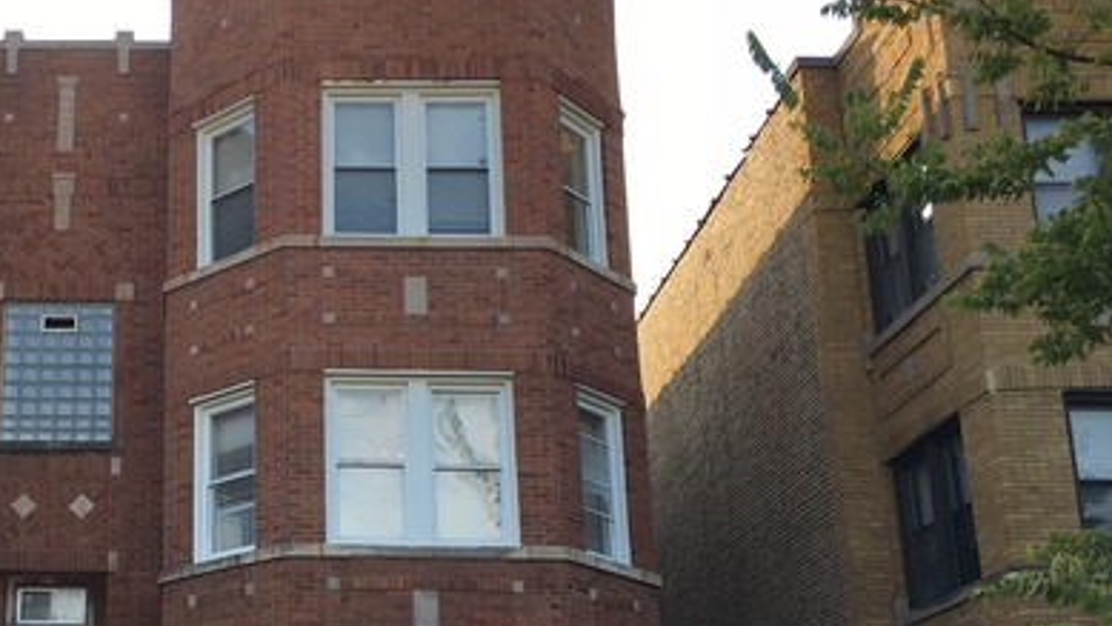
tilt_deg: +17.1
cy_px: 480
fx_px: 1534
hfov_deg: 38.2
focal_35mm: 52
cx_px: 203
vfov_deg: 22.8
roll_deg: -1.5
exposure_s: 1/316
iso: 25
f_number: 2.2
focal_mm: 4.15
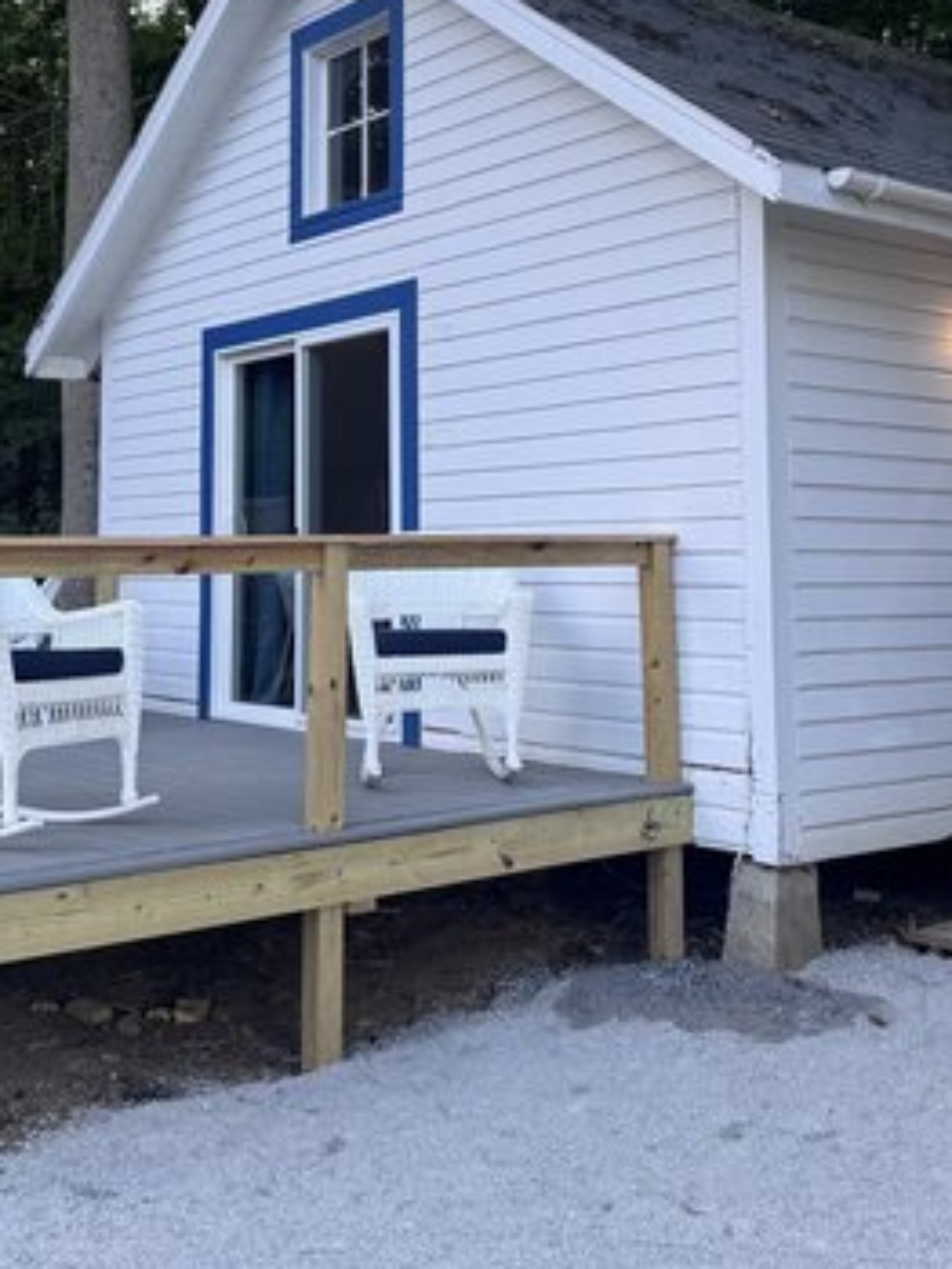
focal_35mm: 44
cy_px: 411
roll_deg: +0.3
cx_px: 520
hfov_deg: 32.9
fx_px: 1612
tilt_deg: +5.7
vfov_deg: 42.3
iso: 64
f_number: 1.78
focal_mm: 6.76
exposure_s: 1/159
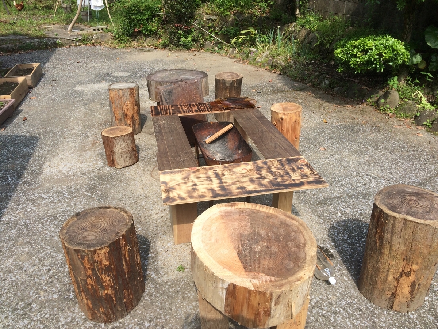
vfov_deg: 48.2
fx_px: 367
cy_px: 164
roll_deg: +1.0
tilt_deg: -26.2
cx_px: 219
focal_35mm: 29
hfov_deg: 61.7
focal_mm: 4.15
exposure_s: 1/1109
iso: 32
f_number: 2.2
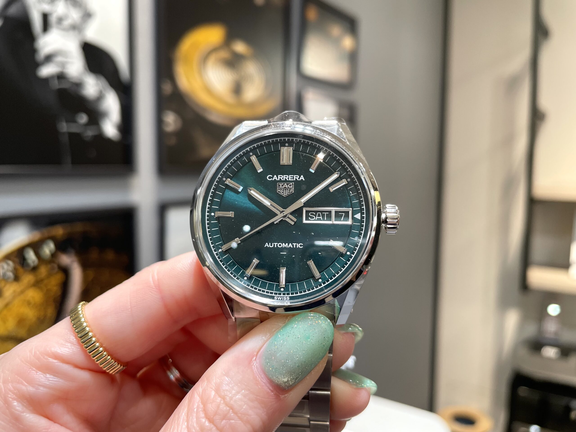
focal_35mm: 26
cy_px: 216
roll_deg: -0.2
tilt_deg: -4.9
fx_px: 433
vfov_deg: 53.1
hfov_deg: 67.3
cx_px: 288
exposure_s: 1/120
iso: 100
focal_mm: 4.2
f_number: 1.6
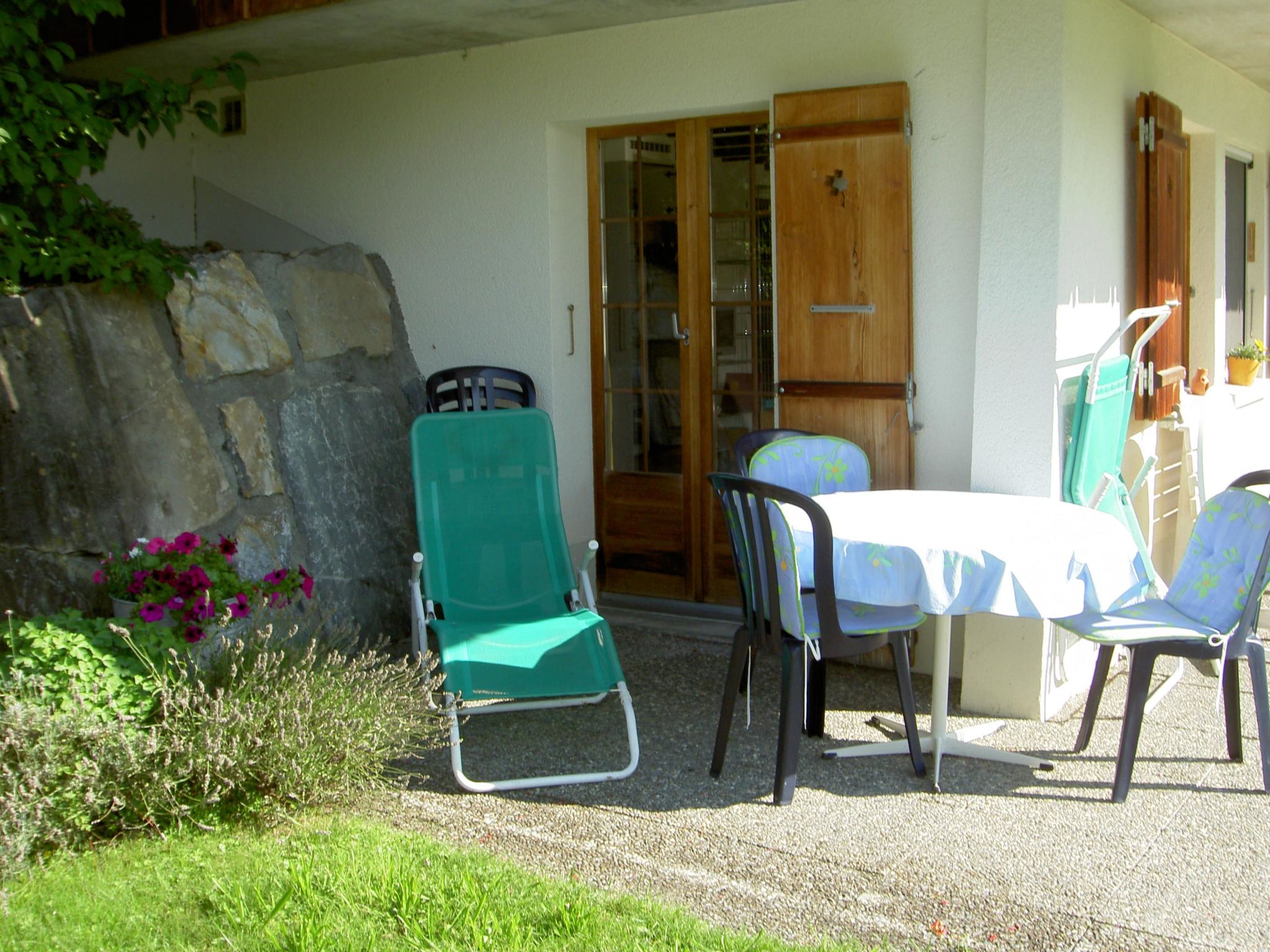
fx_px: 1431
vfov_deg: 36.8
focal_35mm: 39
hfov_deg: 47.9
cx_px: 635
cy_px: 476
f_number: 4.7
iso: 100
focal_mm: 8
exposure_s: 1/160
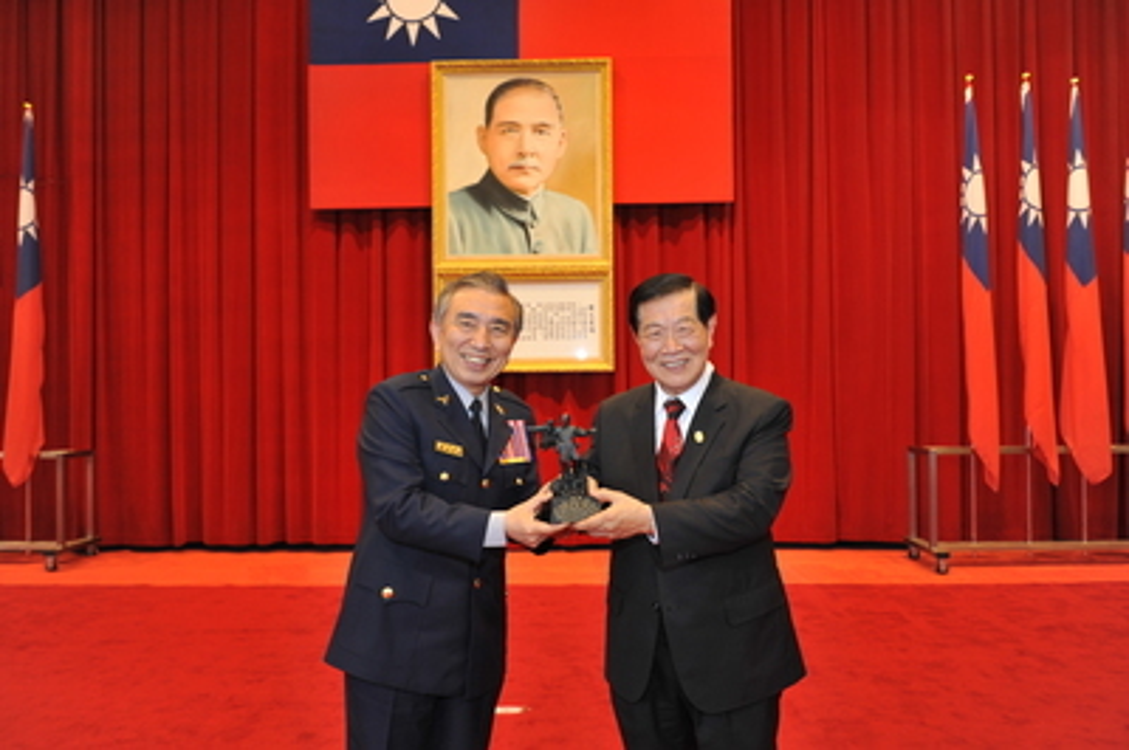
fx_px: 909
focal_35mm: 29
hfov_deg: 63.7
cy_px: 375
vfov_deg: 44.9
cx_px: 564
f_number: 4.5
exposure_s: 1/60
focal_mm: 29
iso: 1250
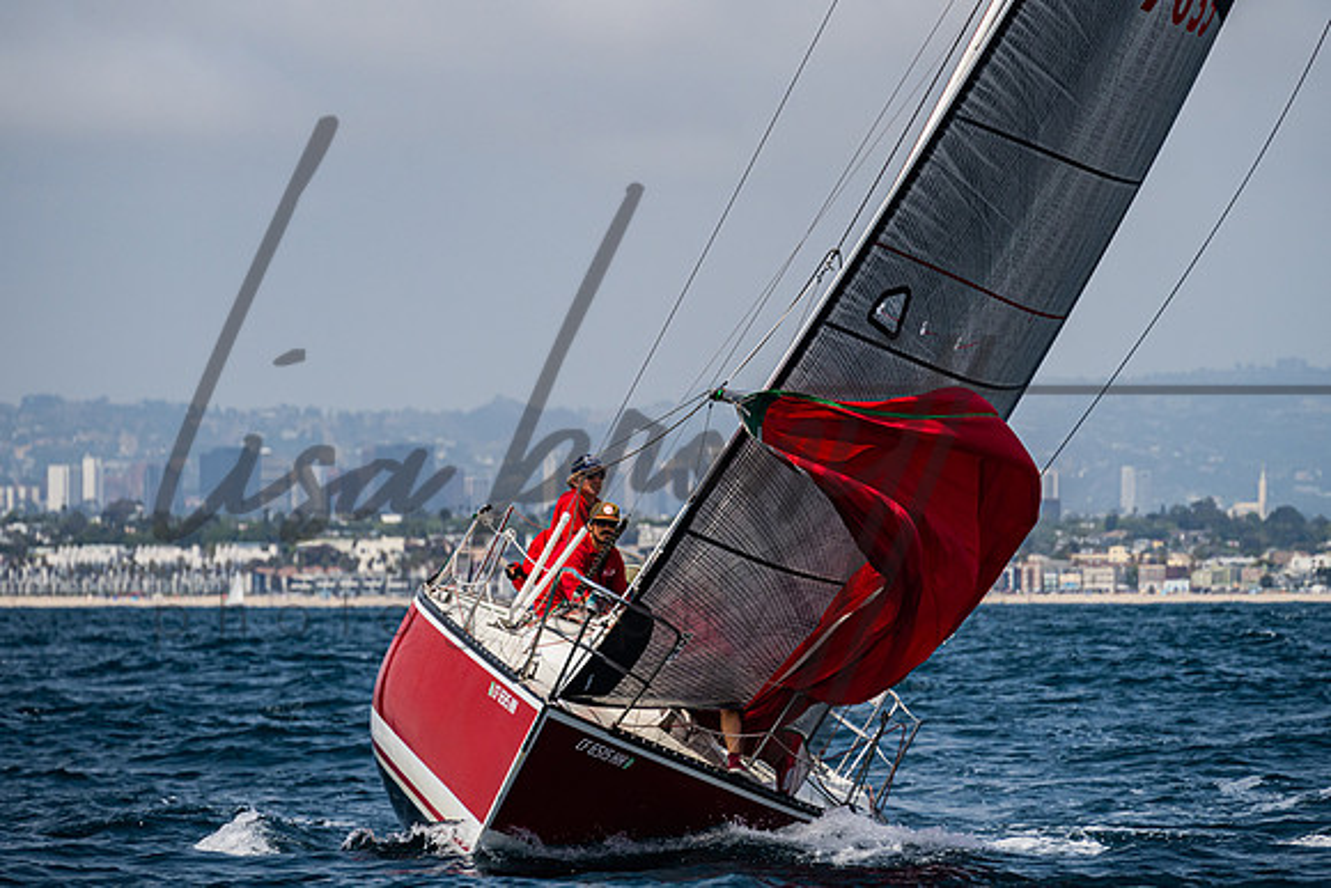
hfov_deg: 7.5
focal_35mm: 274
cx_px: 661
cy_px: 331
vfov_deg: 5.0
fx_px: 10117
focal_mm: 200
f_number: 6.3
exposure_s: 1/1000
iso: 250
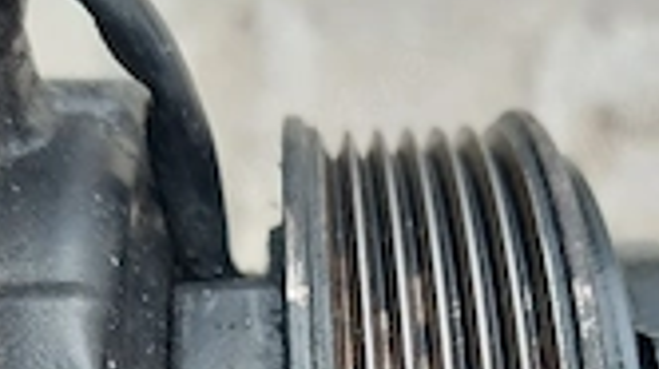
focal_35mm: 63
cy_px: 500
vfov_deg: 17.7
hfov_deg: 33.3
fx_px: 1100
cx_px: 381
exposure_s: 1/50
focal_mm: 5.23
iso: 50
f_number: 1.8
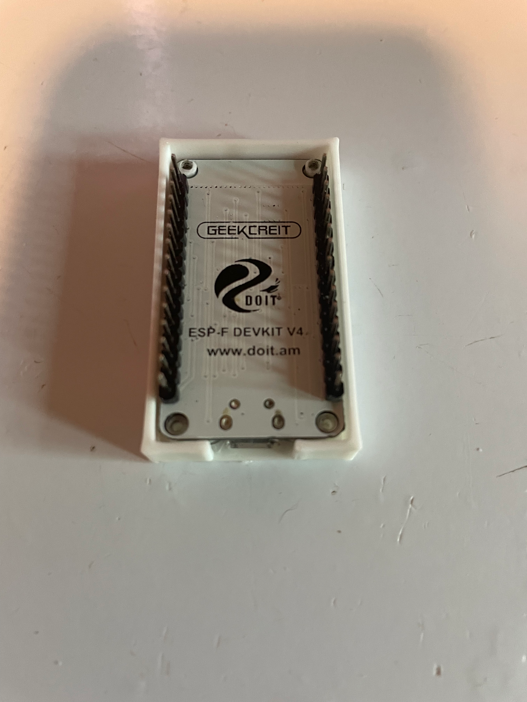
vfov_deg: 67.3
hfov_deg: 53.1
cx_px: 264
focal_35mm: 26
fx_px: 528
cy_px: 351
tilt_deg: -68.6
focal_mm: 4.2
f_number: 1.6
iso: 400
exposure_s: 1/60
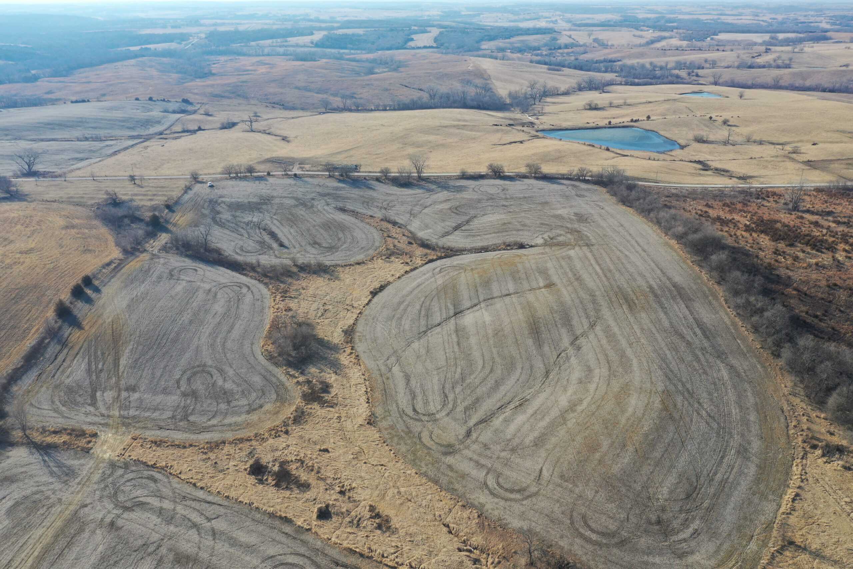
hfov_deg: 65.5
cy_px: 284
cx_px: 426
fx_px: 663
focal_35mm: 28
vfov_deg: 46.4
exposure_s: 1/320
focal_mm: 10.26
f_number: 5.6
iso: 100
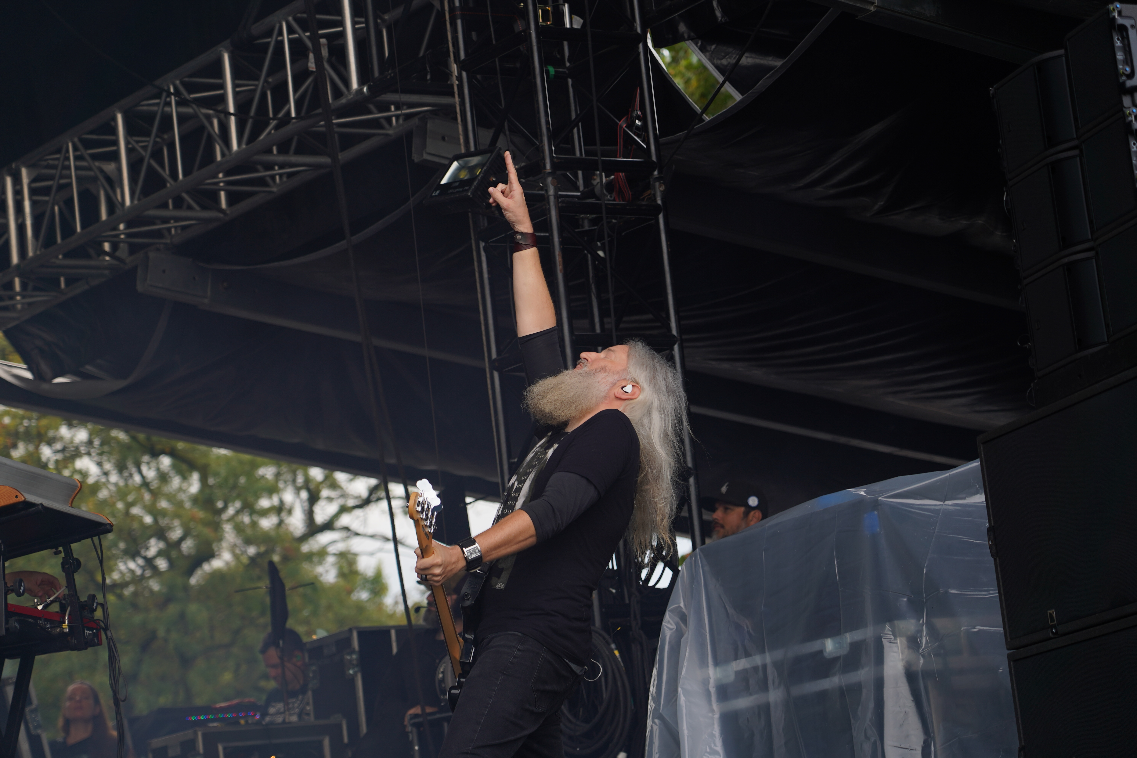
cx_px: 568
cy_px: 379
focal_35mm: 105
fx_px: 3316
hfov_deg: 19.5
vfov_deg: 13.0
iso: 100
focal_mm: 105
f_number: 4.5
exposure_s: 1/160
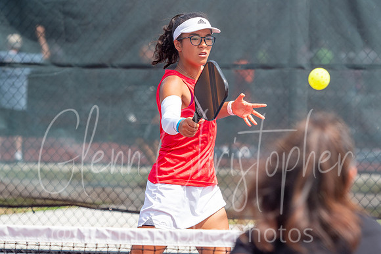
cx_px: 191
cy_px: 119
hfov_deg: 8.2
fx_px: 2662
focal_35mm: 251
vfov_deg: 5.5
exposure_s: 1/1600
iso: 200
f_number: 3.2
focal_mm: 115
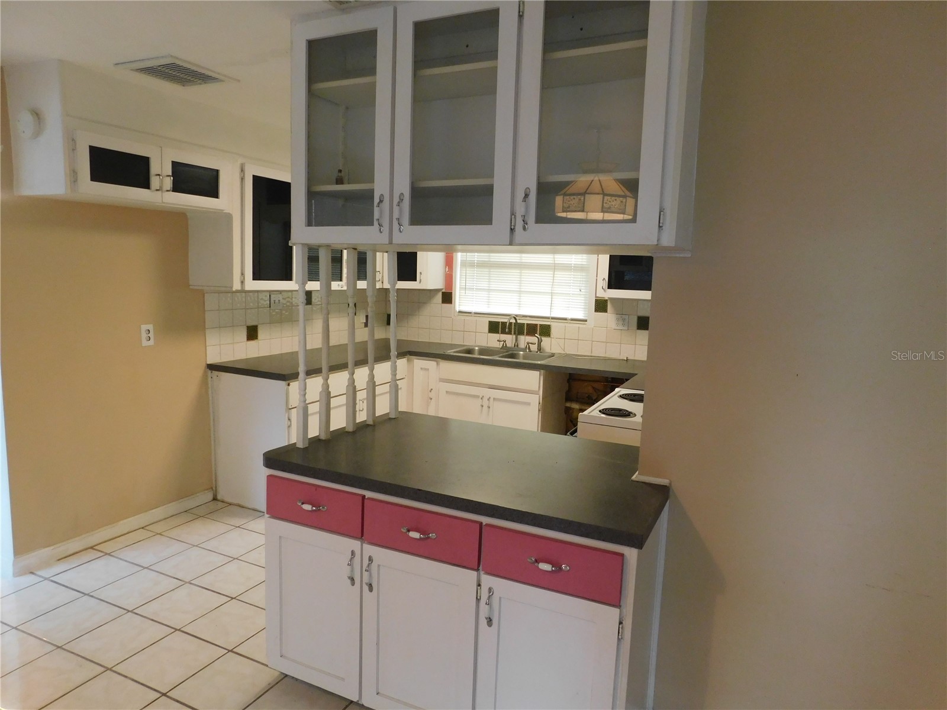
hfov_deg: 73.9
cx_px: 474
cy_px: 355
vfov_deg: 58.9
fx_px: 629
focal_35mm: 23
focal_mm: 4
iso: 320
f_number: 3
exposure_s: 1/30
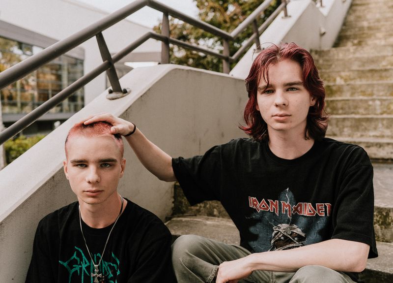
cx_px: 181
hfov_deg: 51.0
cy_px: 142
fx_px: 412
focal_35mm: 37
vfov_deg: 37.9
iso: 400
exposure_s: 1/200
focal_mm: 35
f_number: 3.5
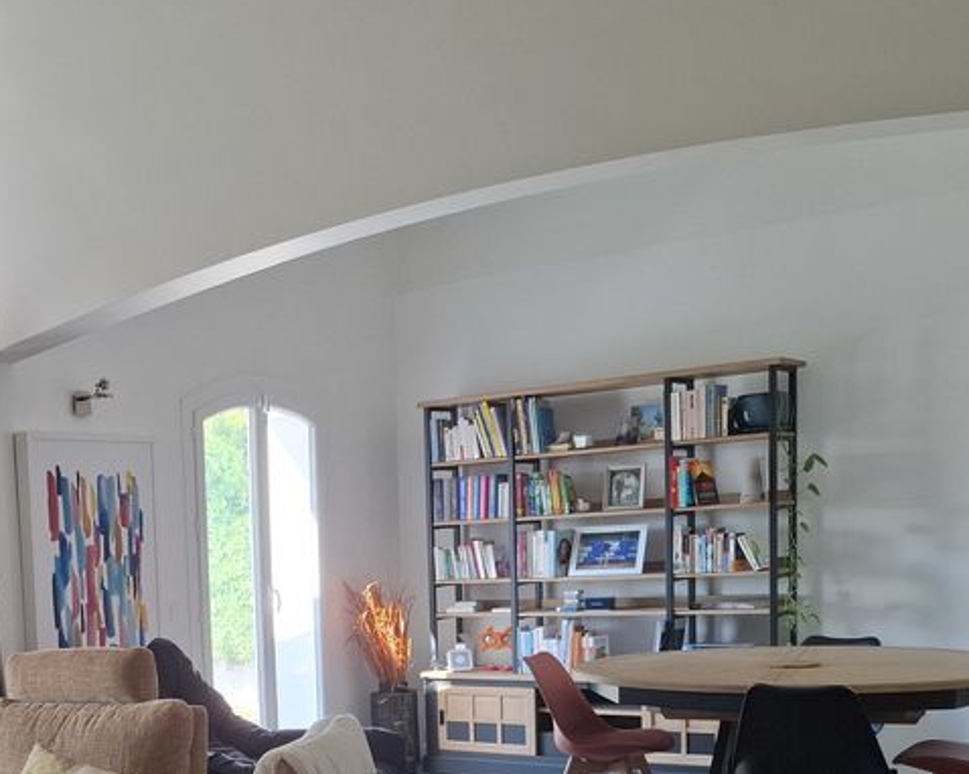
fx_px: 1347
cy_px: 701
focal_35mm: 47
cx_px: 65
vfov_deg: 30.6
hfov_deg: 36.6
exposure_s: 1/120
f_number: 1.8
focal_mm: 5.54
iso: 125
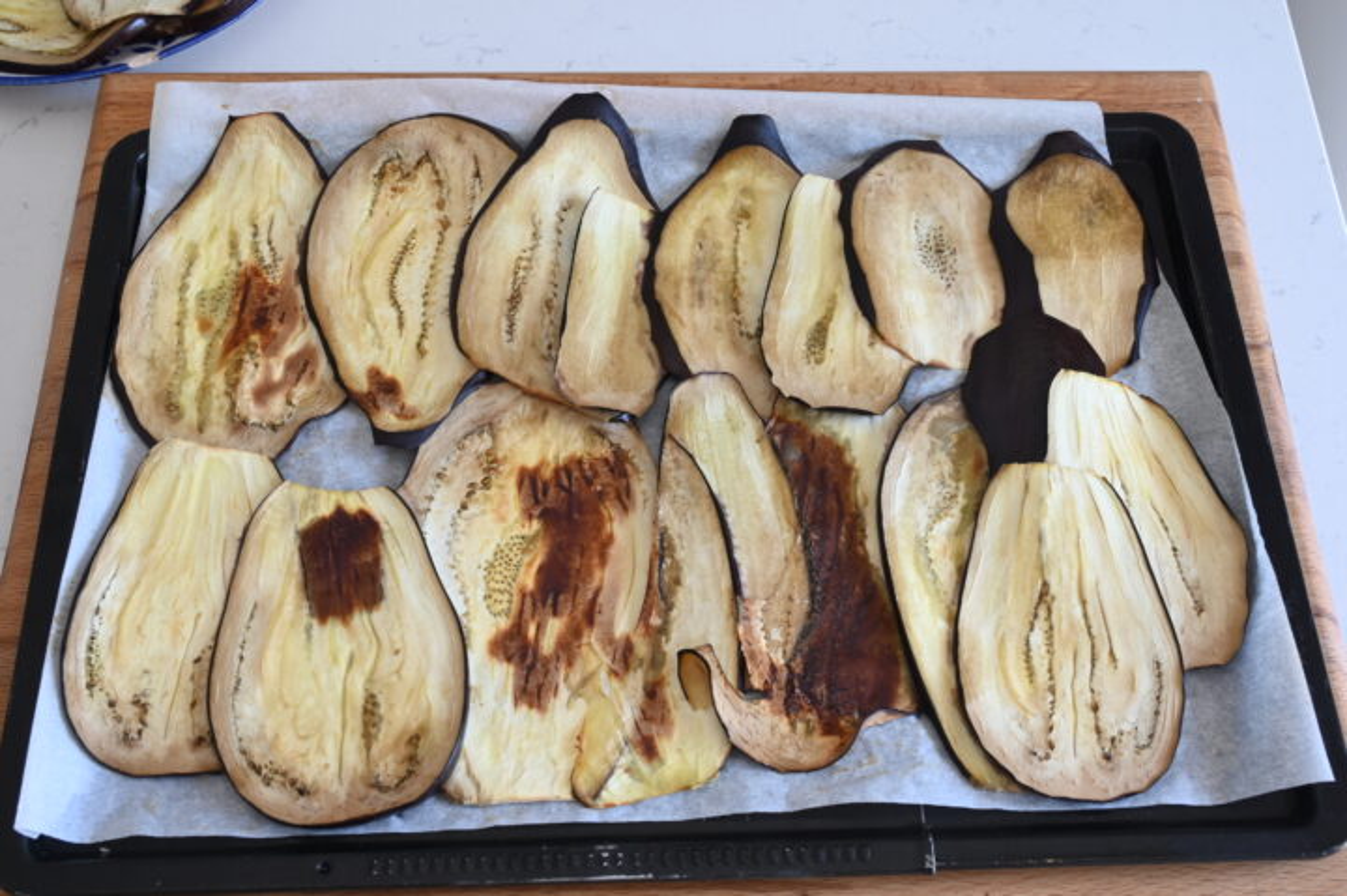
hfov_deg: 43.6
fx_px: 1683
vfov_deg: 29.8
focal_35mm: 45
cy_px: 448
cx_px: 674
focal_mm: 30.5
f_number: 9
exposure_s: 1/13
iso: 200
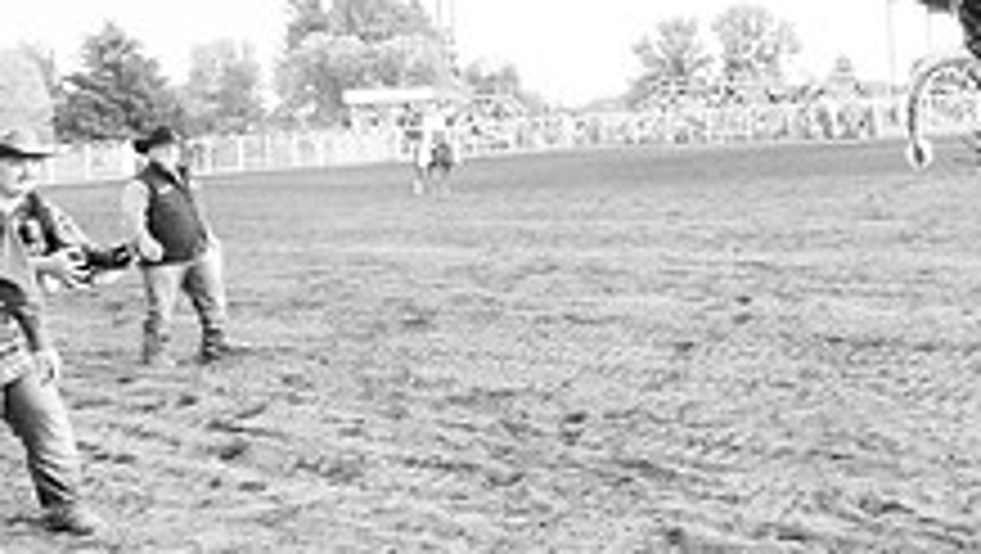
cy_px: 92
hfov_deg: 49.5
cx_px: 734
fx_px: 1015
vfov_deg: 29.6
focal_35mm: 39
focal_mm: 14
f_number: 4
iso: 4000
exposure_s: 1/500
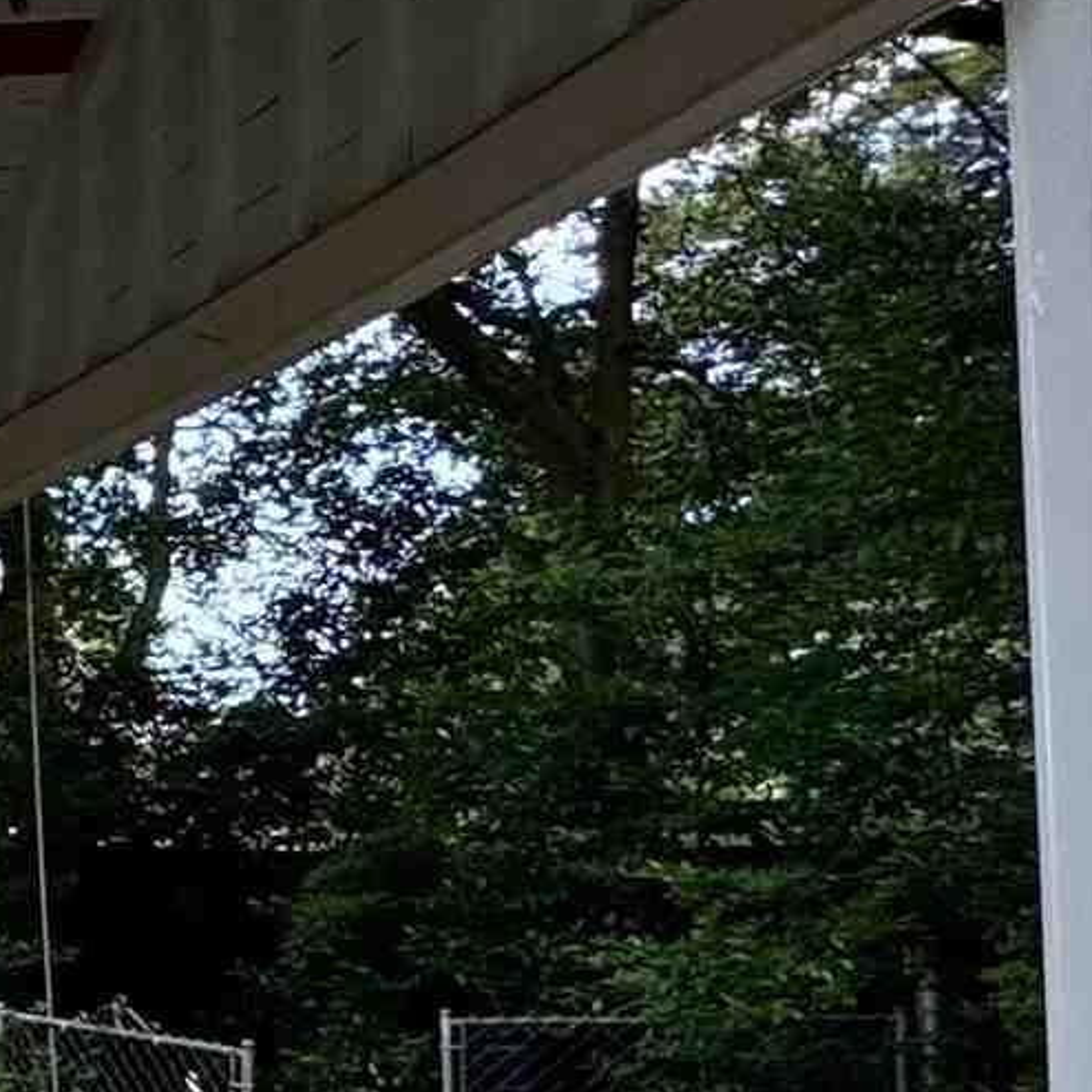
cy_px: 886
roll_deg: -1.9
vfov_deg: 22.2
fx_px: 2748
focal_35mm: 77
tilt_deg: +1.4
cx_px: -1830
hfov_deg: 13.1
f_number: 2.2
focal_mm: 2.22
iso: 40
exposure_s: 1/295
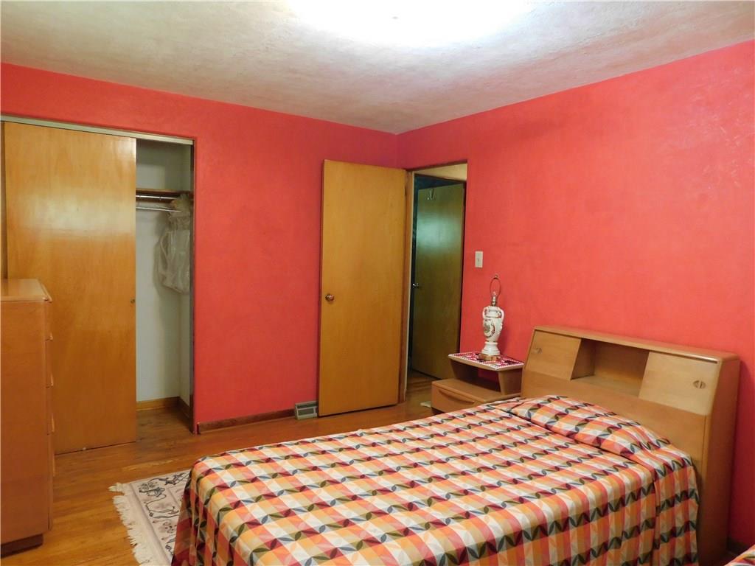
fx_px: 523
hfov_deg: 71.6
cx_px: 378
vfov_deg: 56.8
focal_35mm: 24
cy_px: 283
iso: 400
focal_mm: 4.1
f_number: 3
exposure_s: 1/10
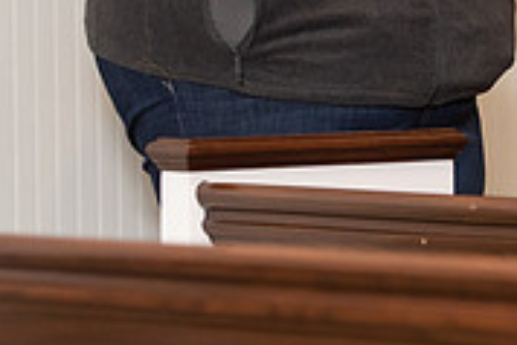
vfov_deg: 4.1
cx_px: 581
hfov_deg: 6.2
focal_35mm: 333
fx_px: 4786
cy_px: -97
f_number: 3.2
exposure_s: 1/200
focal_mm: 102
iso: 2000
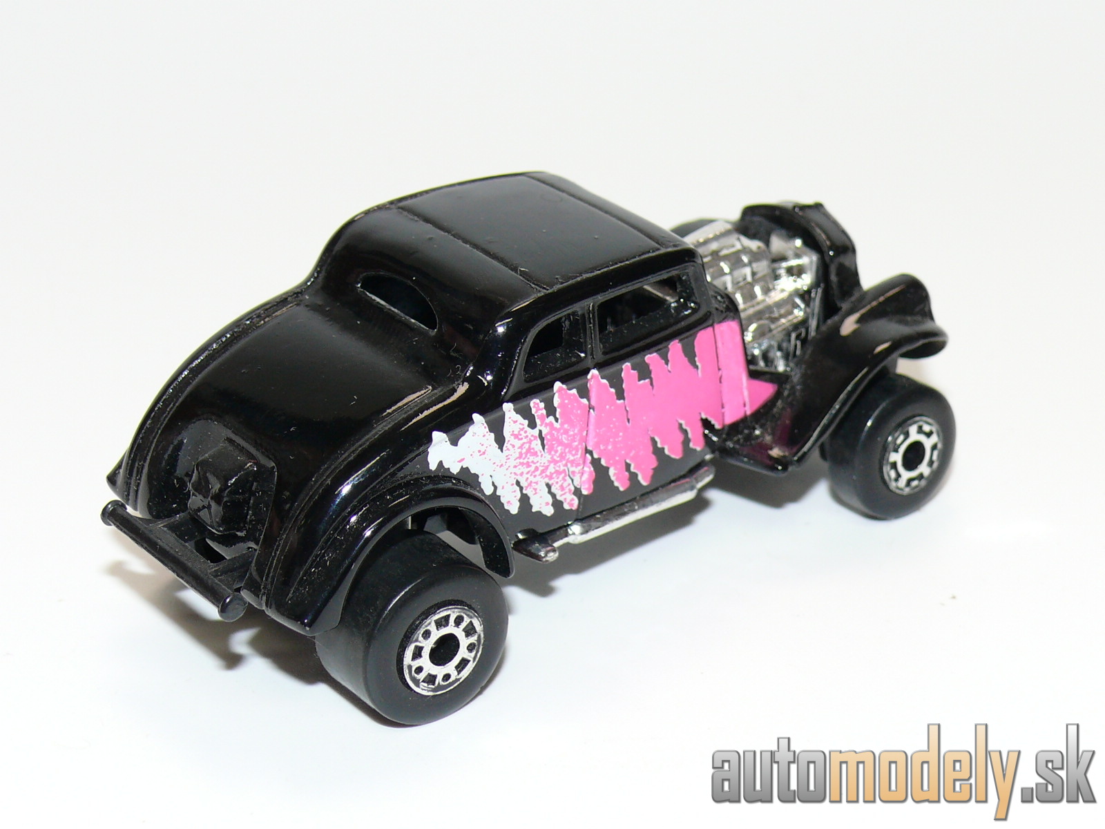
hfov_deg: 20.7
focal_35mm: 95
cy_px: 414
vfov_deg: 15.6
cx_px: 552
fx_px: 3033
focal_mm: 12.8
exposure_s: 1/30
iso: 100
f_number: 4
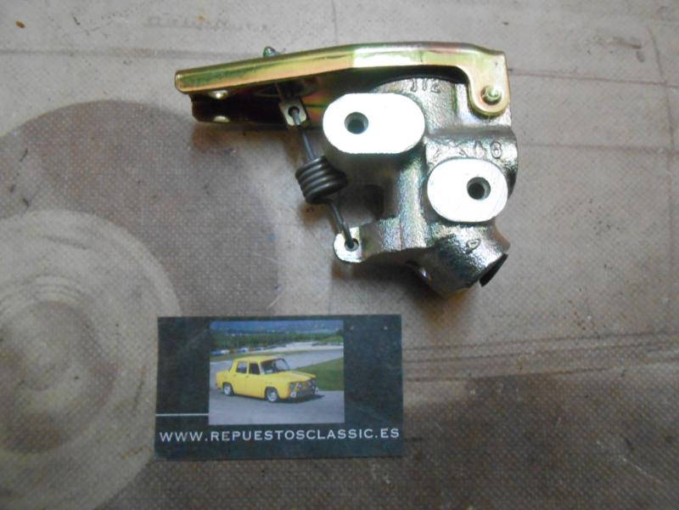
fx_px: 510
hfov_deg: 67.3
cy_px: 255
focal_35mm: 26
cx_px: 340
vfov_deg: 53.1
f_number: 3.5
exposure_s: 1/40
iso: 800
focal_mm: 4.6
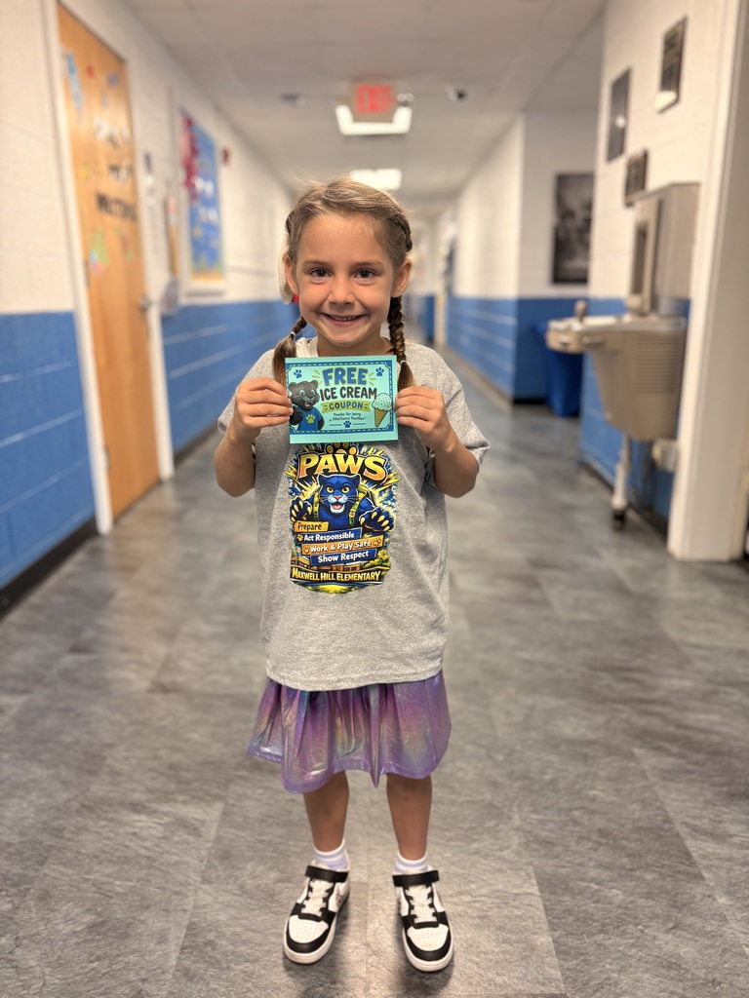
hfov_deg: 53.1
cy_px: 499
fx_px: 750
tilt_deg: -15.6
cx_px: 374
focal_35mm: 26
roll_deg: +1.4
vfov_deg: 67.3
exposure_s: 1/64
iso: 125
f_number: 1.6
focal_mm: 5.96
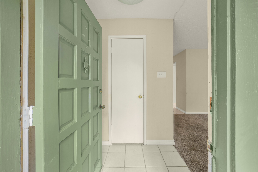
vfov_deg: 81.2
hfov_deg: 104.2
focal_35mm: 14
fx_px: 100
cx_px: 129
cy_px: 86
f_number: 11
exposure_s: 1/5
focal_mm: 14
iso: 500
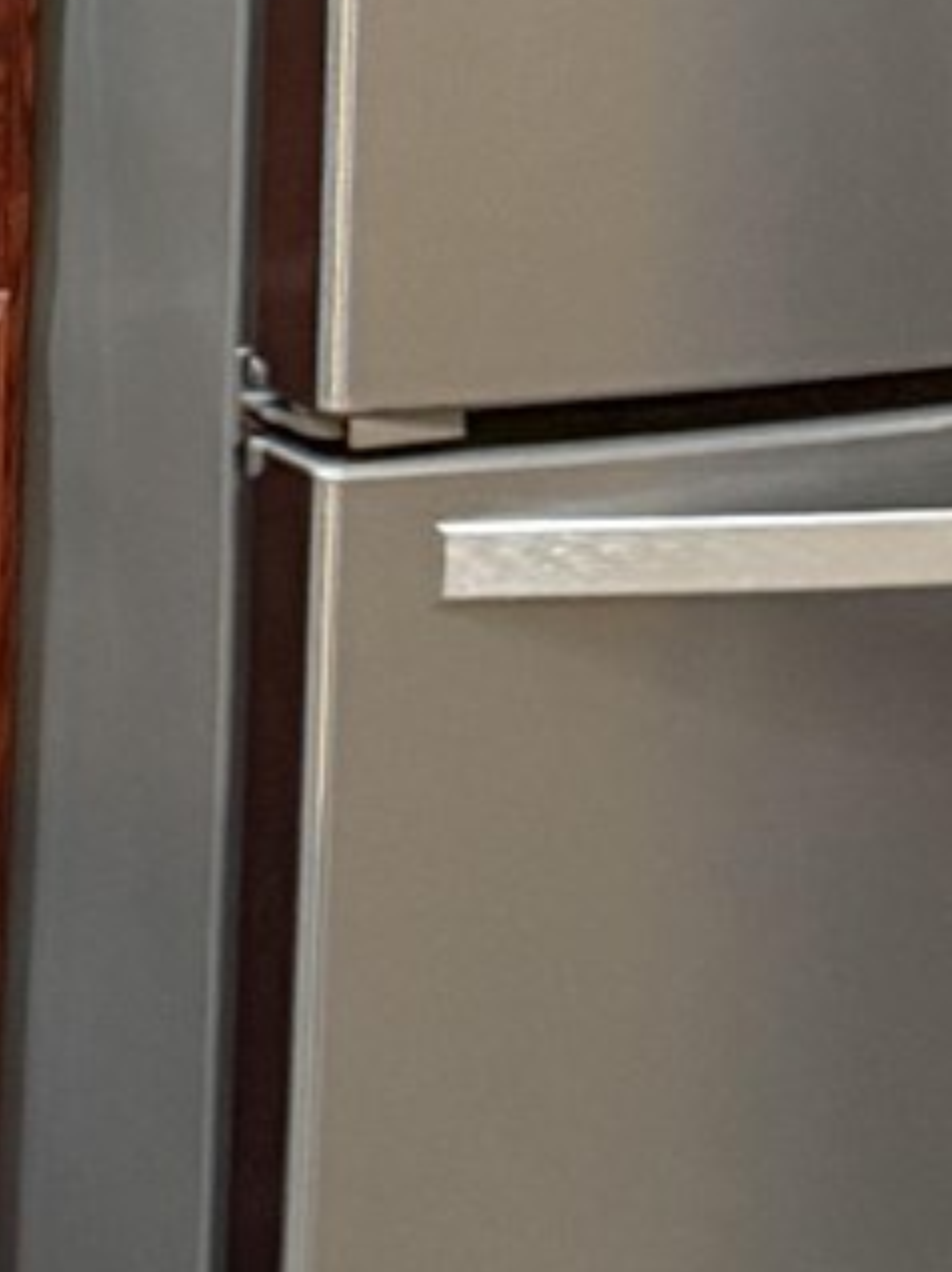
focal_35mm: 174
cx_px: -1440
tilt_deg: -3.8
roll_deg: -1.6
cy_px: -1152
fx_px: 6389
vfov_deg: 10.6
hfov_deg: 7.8
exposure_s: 1/60
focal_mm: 6.76
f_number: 1.78
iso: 640
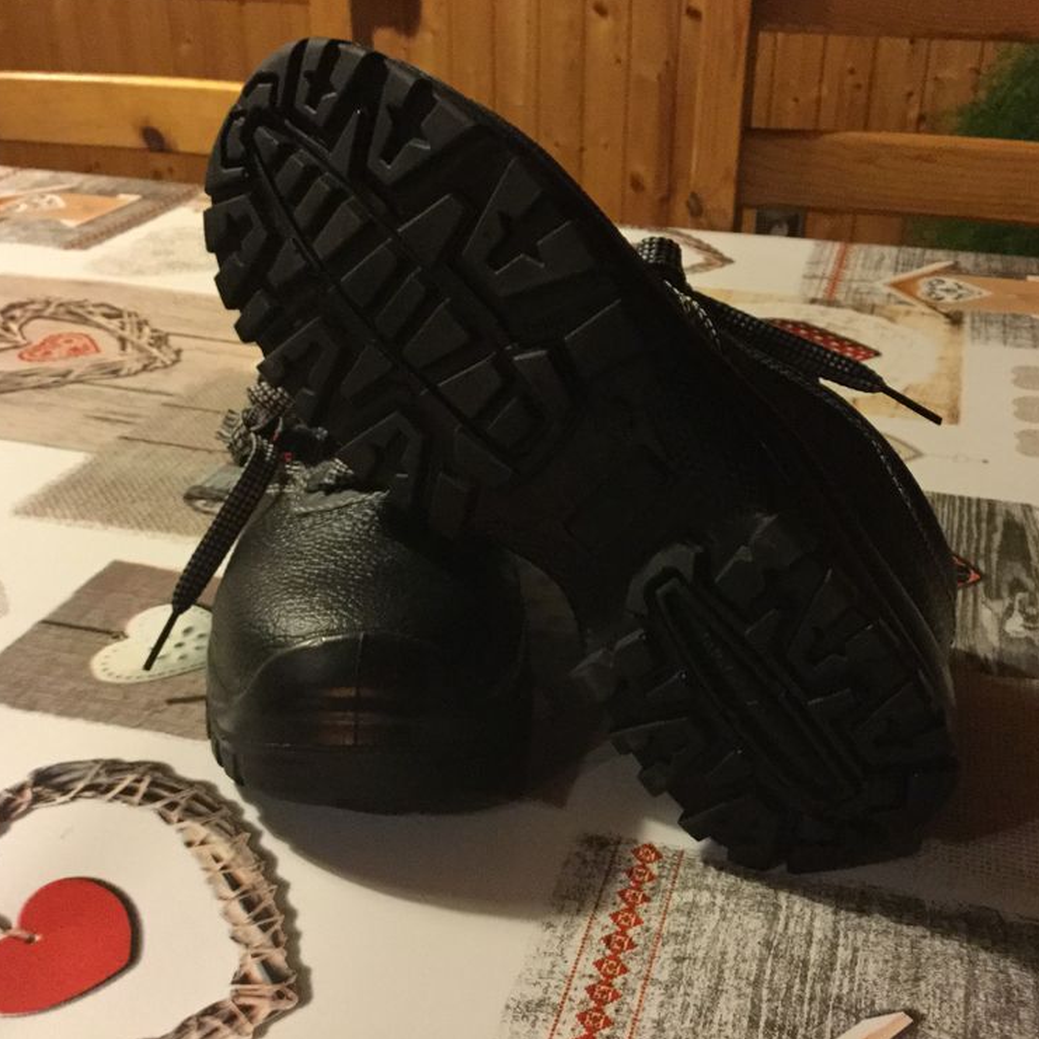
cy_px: 517
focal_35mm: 37
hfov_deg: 44.9
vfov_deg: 44.9
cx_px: 559
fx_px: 1256
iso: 320
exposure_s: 1/17
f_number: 2.4
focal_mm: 3.3
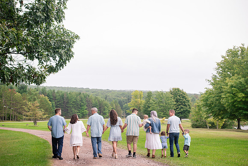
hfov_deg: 28.3
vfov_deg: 19.1
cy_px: 82
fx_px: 492
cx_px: 124
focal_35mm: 71
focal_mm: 70
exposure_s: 1/800
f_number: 4.5
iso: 1000
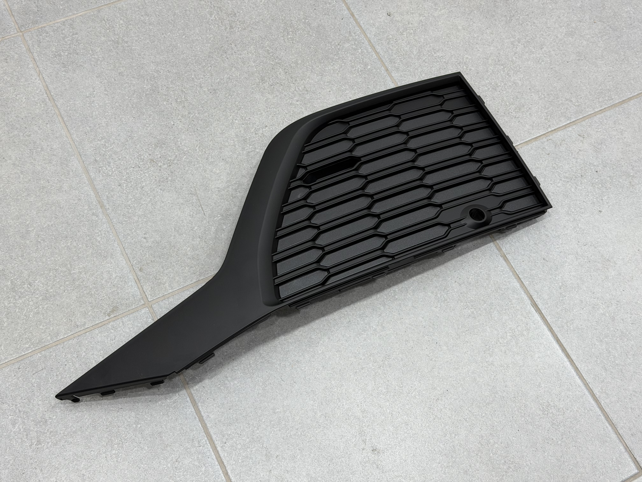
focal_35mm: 48
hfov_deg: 39.7
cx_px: 321
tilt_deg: -64.5
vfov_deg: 30.3
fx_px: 890
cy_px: 241
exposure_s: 1/123
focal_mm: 6.76
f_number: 1.78
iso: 50
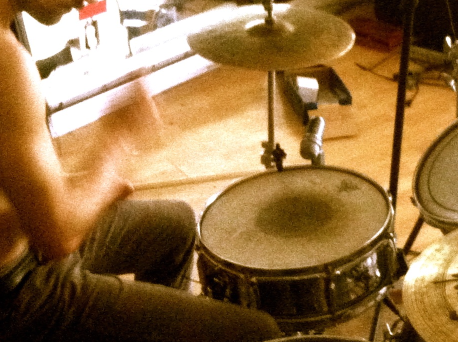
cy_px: 120
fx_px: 1308
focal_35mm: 99
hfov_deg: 19.7
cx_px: 348
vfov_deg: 14.9
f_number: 2.8
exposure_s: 1/15
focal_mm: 3.85
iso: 640
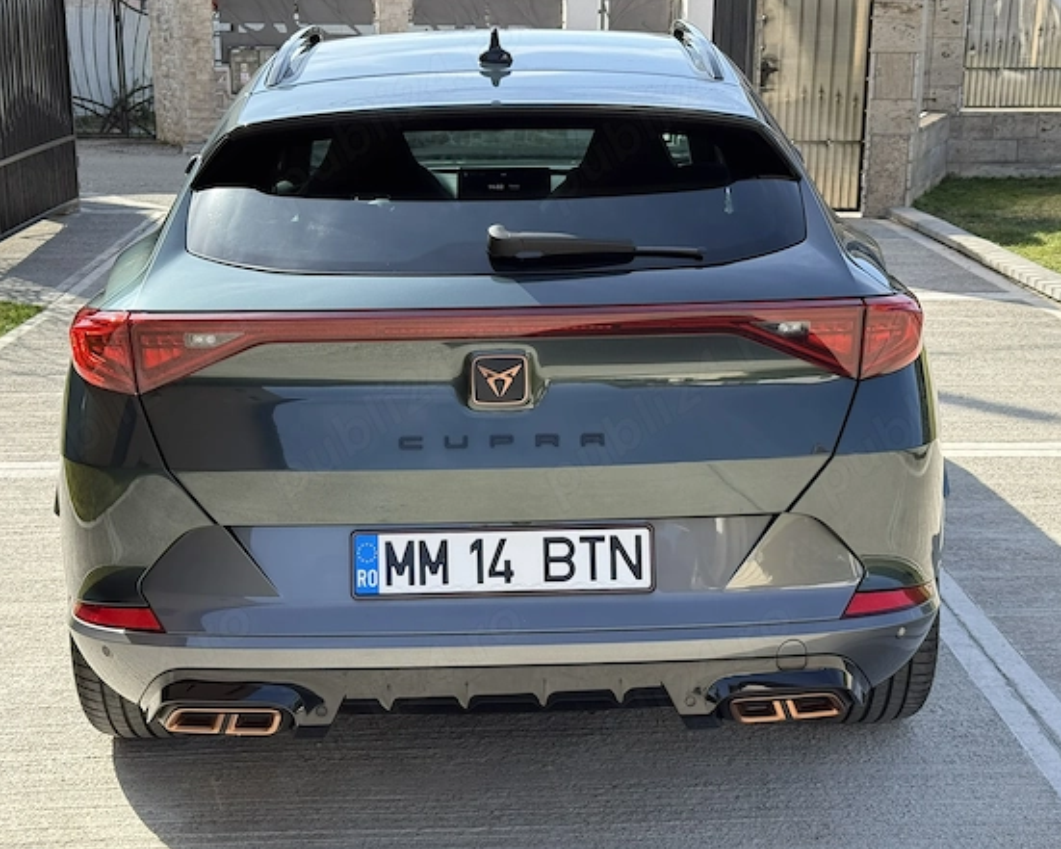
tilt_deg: -14.1
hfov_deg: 36.6
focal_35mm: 51
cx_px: 531
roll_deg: -0.5
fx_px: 1602
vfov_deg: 29.7
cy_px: 425
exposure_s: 1/1543
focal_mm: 6.76
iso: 100
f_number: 1.78
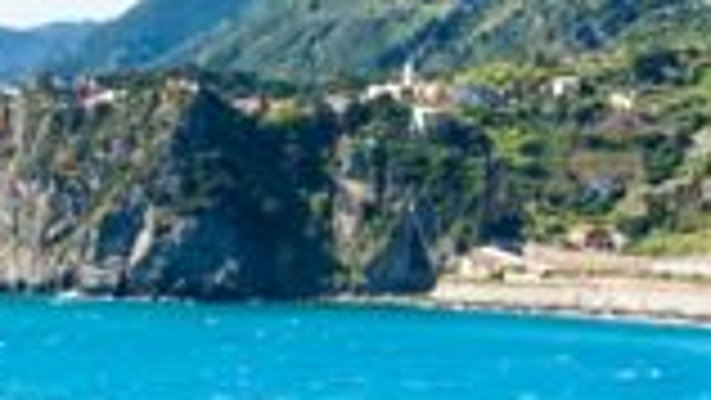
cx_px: 1066
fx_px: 3602
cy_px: 364
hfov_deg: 10.9
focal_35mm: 191
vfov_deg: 6.4
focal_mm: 35
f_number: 10
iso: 200
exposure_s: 1/200
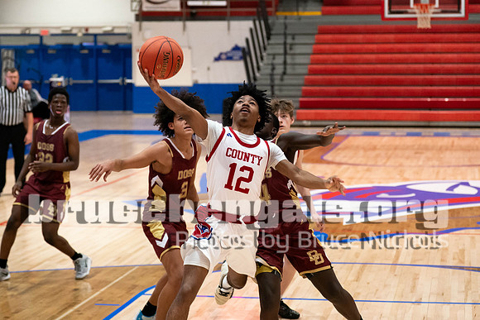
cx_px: 240
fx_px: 1230
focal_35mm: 92
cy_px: 117
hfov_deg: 22.1
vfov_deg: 14.8
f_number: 2.8
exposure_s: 1/1000
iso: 5000
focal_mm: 70
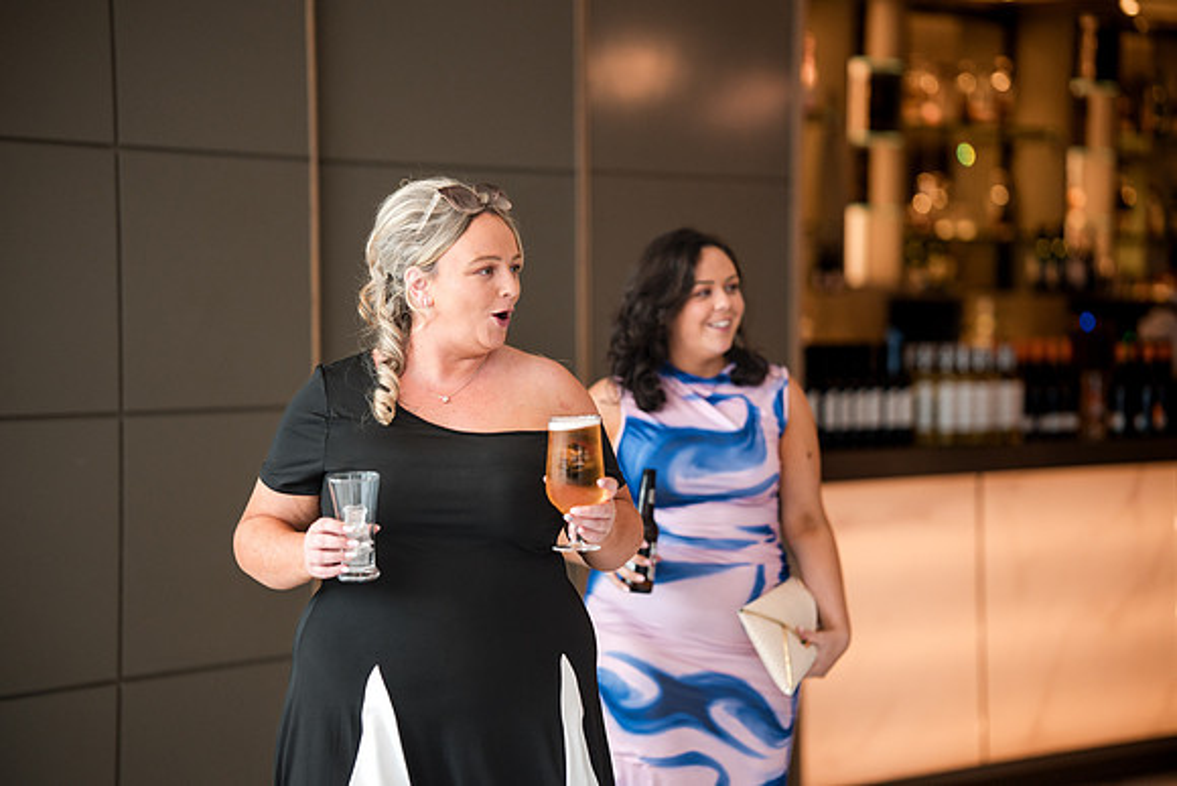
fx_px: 2780
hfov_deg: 23.9
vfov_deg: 16.1
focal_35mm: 85
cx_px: 588
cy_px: 393
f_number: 1.6
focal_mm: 85
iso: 1000
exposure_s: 1/500
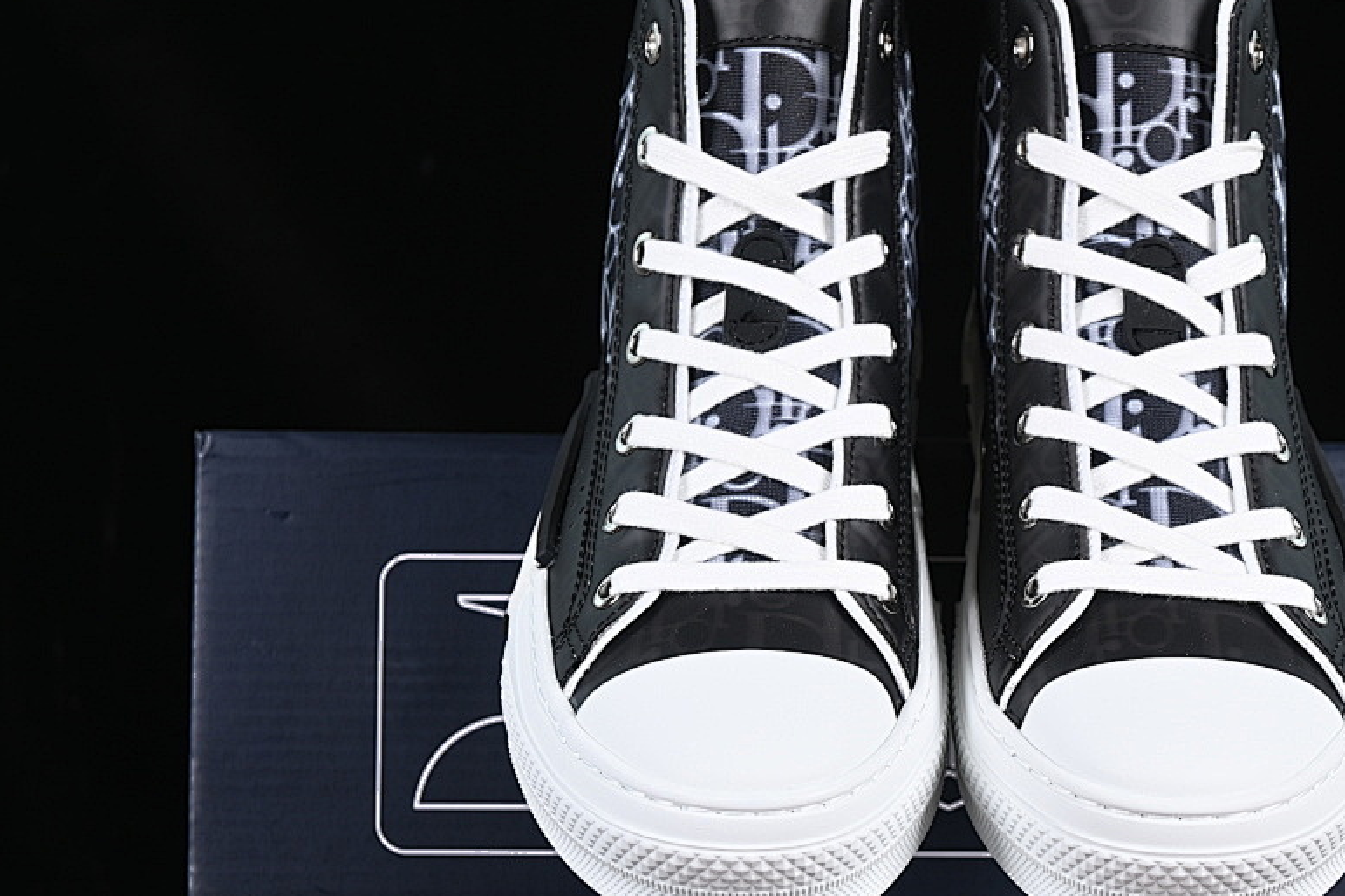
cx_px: 926
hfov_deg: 19.4
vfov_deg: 13.0
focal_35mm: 105
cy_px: 560
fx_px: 3923
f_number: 6.3
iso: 160
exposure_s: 1/60
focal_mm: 50
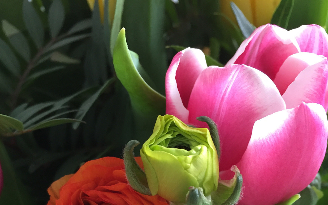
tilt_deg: -48.0
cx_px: 166
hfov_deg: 47.2
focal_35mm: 42
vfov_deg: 28.8
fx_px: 375
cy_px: 200
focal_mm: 4.15
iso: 100
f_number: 2.2
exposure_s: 1/33
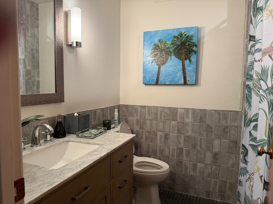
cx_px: 136
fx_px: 189
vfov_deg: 56.8
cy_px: 102
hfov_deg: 71.6
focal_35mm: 24
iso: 200
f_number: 1.78
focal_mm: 6.76
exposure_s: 1/60
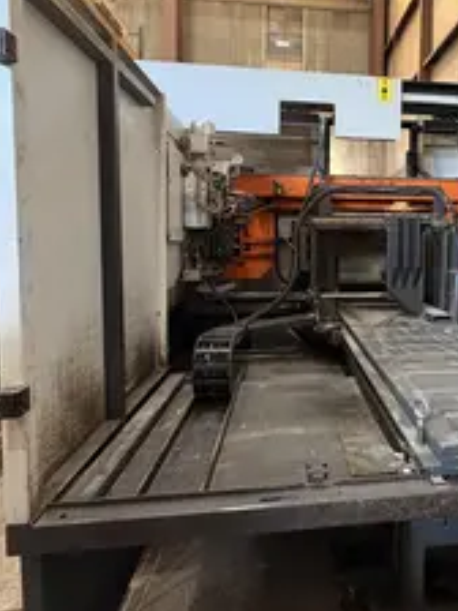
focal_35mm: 25
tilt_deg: -2.2
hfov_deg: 52.4
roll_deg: -0.2
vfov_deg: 69.0
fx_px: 441
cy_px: 262
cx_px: 346
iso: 400
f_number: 2.2
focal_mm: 2.22
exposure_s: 1/60
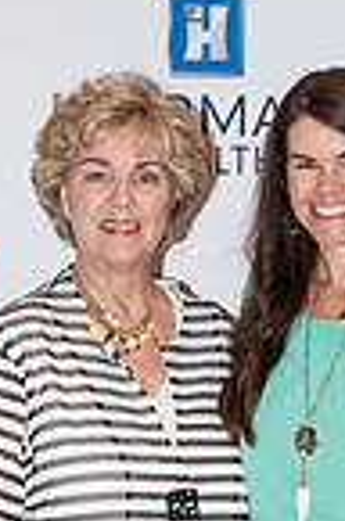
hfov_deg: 7.3
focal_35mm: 186
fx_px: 2686
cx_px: 221
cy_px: 586
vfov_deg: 10.9
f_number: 5.6
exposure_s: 1/50
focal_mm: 40
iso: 400
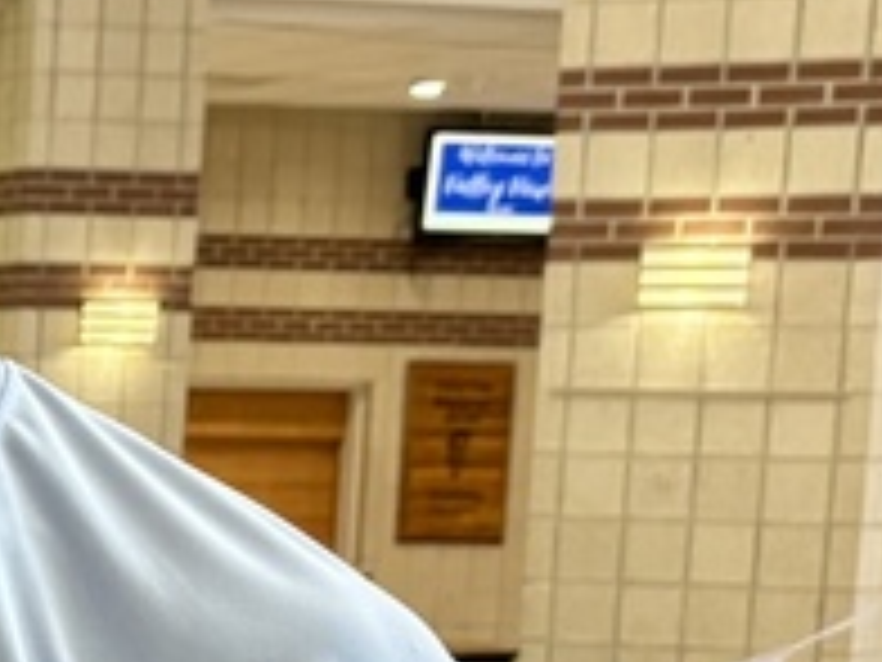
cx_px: -1048
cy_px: 946
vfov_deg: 10.6
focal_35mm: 136
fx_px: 3465
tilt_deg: -9.2
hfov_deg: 12.3
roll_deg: -0.8
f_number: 1.6
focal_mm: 5.96
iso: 200
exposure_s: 1/60
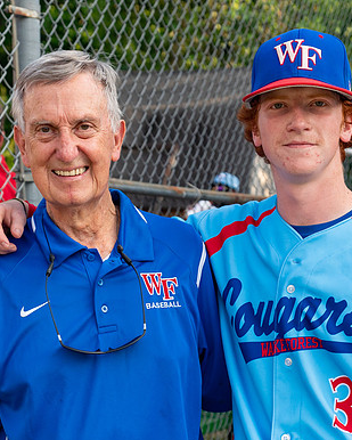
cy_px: 315
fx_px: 1080
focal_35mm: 83
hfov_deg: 18.5
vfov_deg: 22.8
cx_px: 172
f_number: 3.5
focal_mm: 35
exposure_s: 1/1250
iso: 800
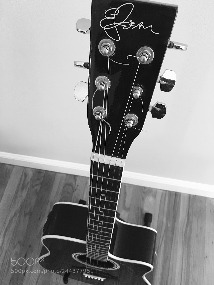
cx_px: 107
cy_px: 142
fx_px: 239
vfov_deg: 61.7
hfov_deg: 48.2
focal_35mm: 29
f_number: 2.2
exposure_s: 1/15
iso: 100
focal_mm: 4.15
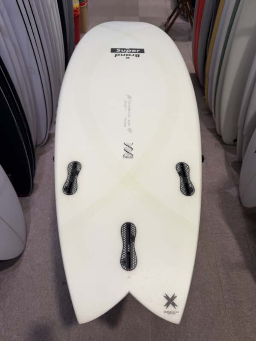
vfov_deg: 71.6
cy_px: 170
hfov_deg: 56.8
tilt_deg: -50.6
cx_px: 128
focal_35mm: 24
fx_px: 237
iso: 80
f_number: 1.78
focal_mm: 6.76
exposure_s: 1/387
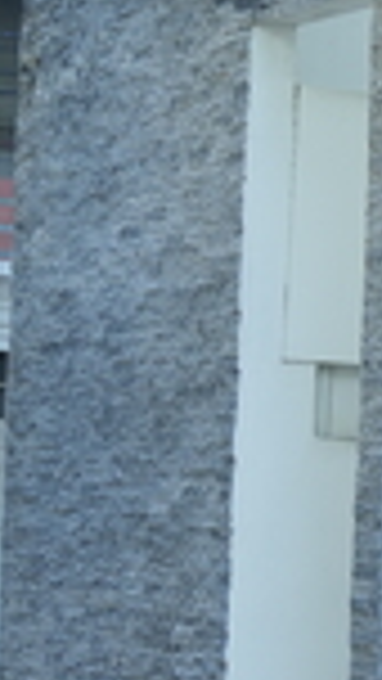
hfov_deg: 5.9
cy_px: 313
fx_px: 3096
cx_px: 1541
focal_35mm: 172
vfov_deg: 12.5
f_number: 2.8
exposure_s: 1/160
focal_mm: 31
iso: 250
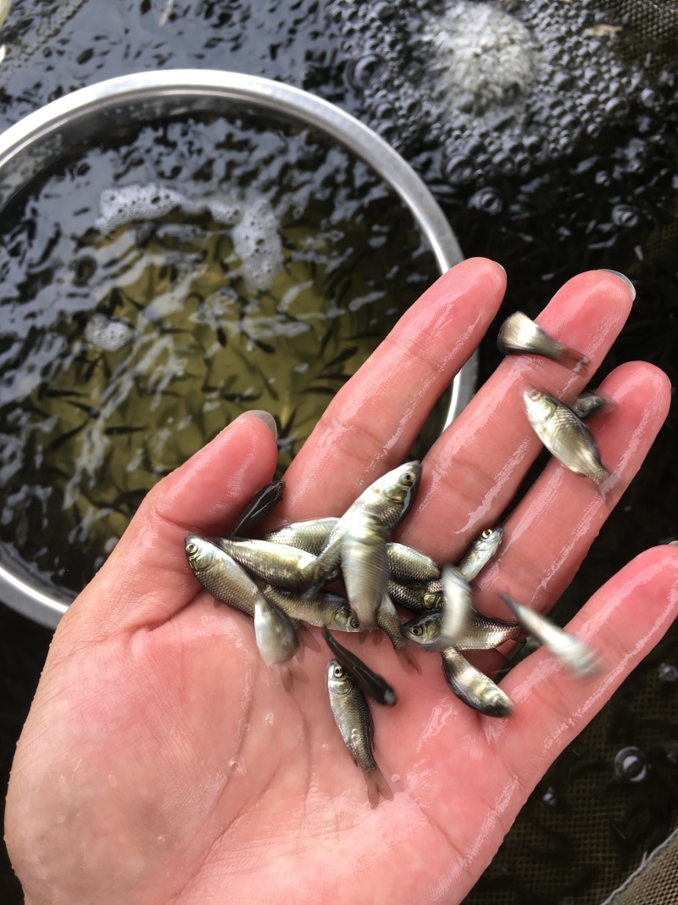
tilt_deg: -78.2
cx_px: 339
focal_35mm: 29
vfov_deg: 61.7
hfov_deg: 48.2
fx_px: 757
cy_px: 452
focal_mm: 4.15
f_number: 2.2
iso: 25
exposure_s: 1/108
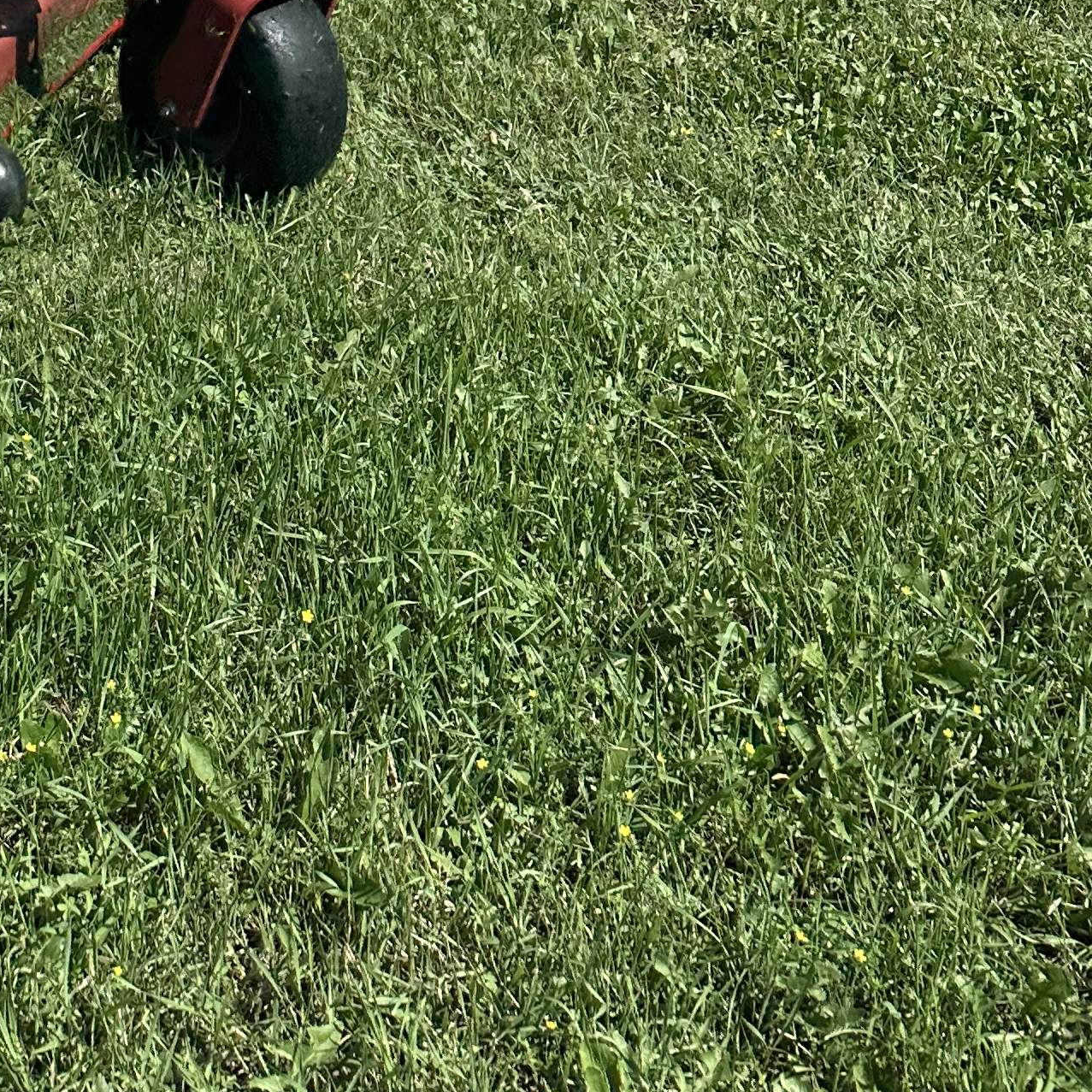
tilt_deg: -4.9
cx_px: 168
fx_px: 2391
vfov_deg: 21.0
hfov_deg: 25.1
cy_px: -625
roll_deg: -1.8
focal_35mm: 67
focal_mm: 6.86
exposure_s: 1/7576
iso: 80
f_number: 1.78
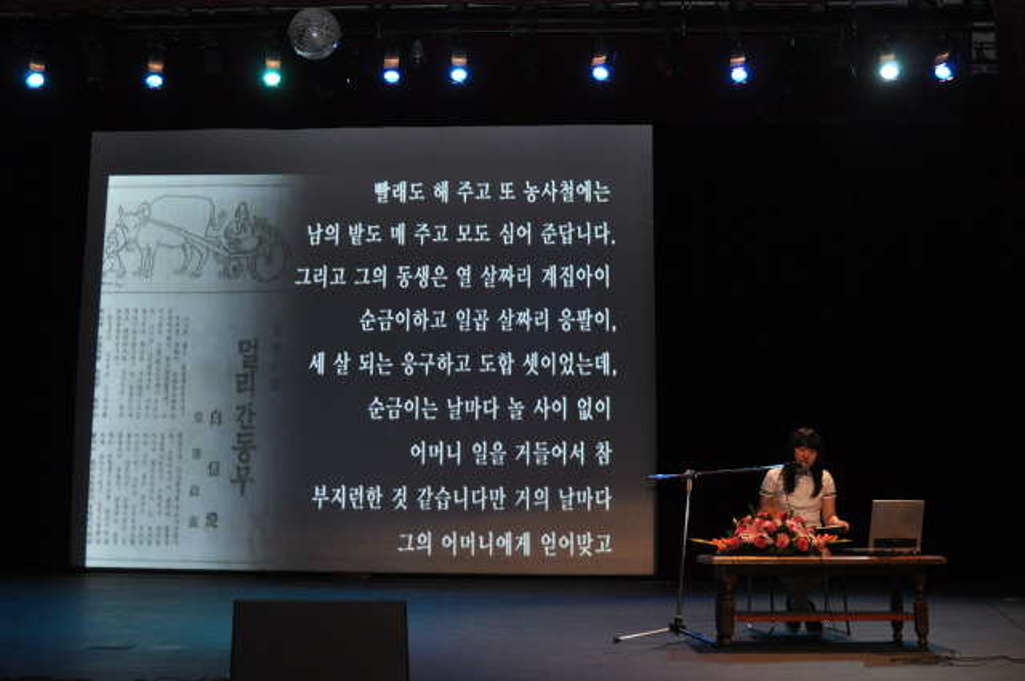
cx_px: 512
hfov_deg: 46.5
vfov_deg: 31.8
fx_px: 1194
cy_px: 340
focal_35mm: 42
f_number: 4
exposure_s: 1/60
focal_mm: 28
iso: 800
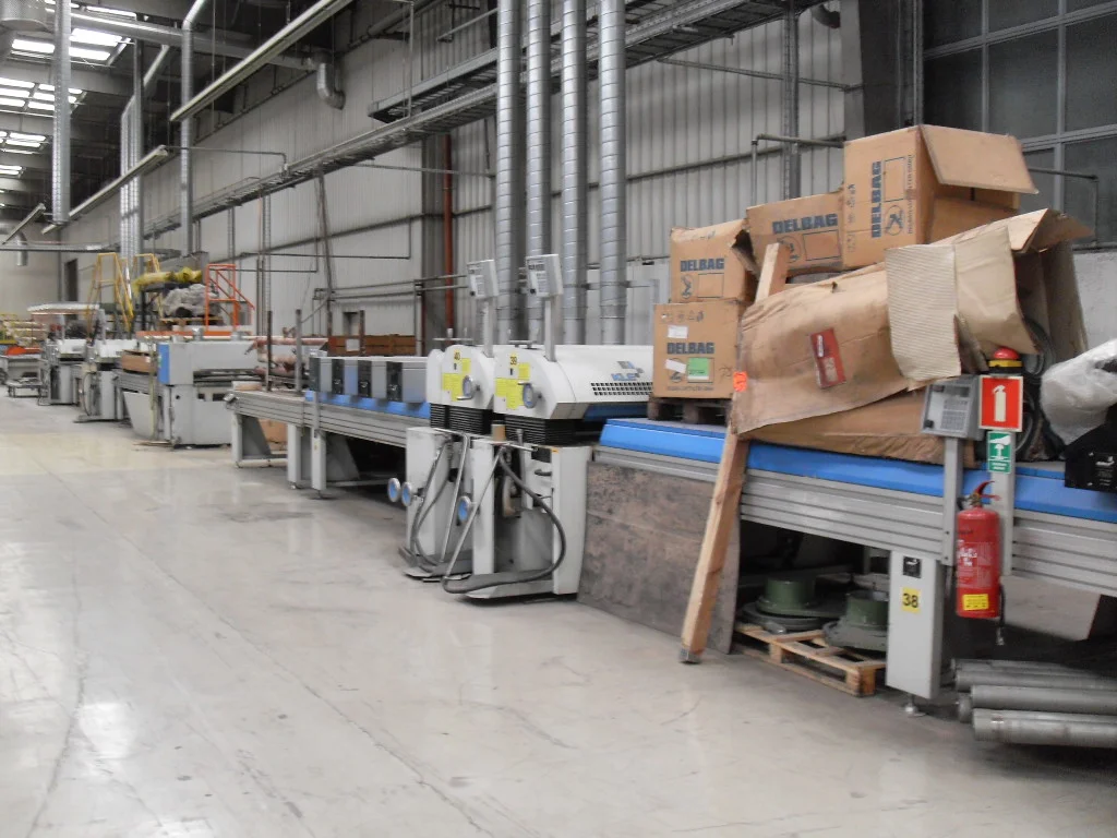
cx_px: 558
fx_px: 1194
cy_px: 419
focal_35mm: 37
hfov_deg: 50.1
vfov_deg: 38.7
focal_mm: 6.3
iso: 200
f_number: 2.8
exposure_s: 1/10
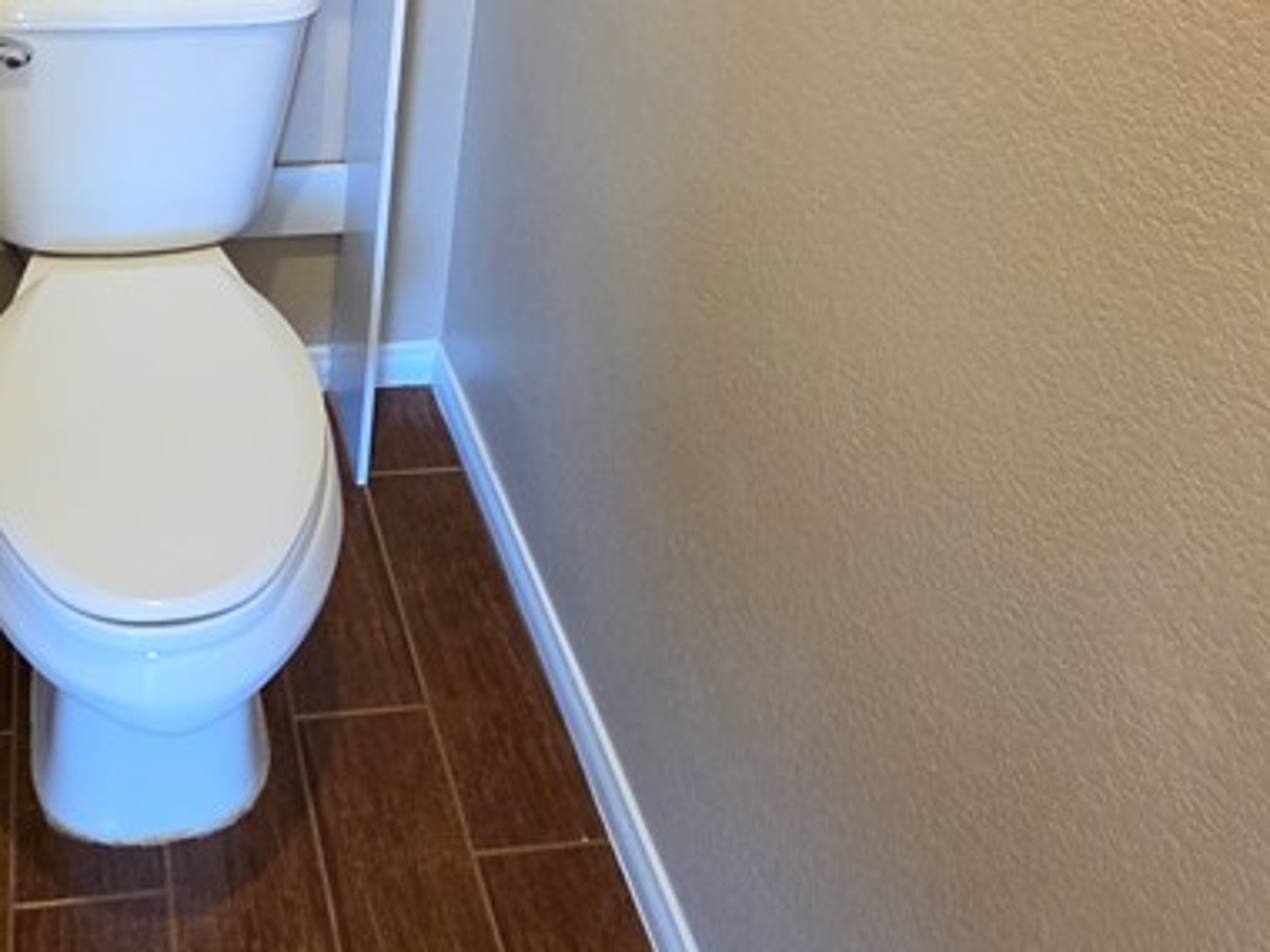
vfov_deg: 34.8
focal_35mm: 35
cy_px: -107
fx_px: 1284
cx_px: 214
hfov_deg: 48.9
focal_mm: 2.2
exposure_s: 1/60
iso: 400
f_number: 1.9
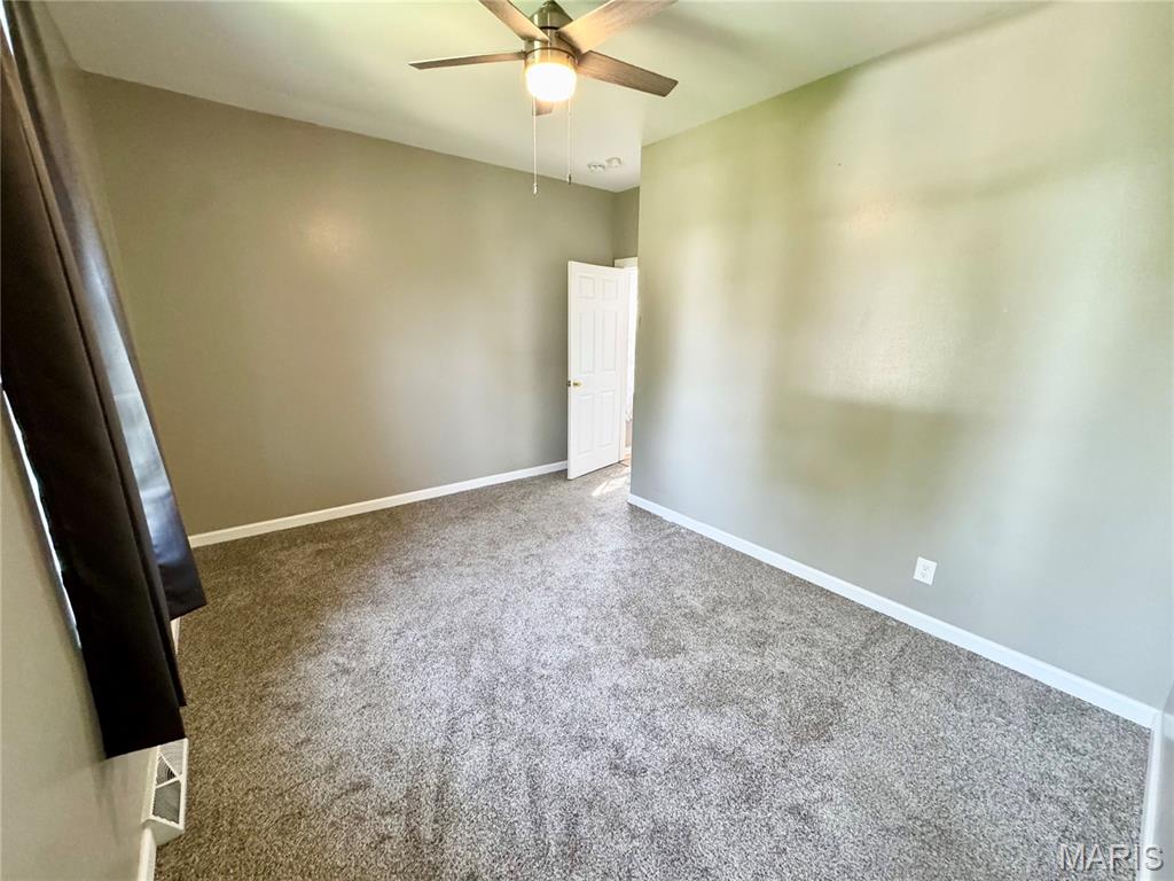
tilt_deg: -13.5
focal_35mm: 14
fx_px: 475
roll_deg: +0.0
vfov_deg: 85.7
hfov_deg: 102.1
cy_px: 440
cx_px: 587
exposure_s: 1/74
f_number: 2.2
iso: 320
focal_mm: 2.22
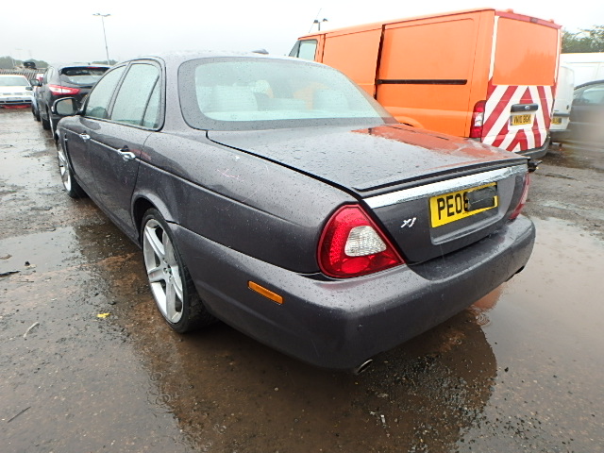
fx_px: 366
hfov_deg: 79.0
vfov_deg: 63.4
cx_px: 302
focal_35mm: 21
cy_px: 226
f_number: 3.5
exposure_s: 1/125
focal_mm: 3.7
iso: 125
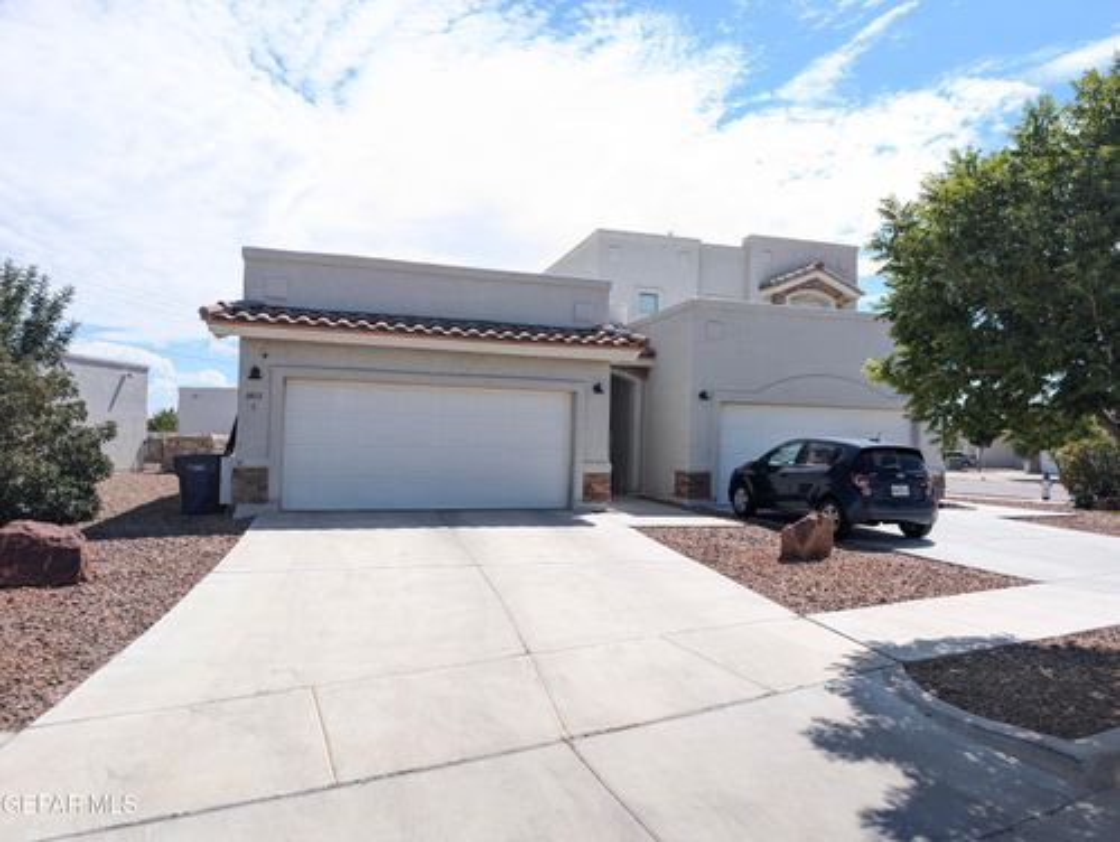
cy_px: 421
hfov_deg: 71.5
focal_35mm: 24
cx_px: 560
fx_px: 777
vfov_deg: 56.9
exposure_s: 1/808
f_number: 1.68
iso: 21
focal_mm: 6.9
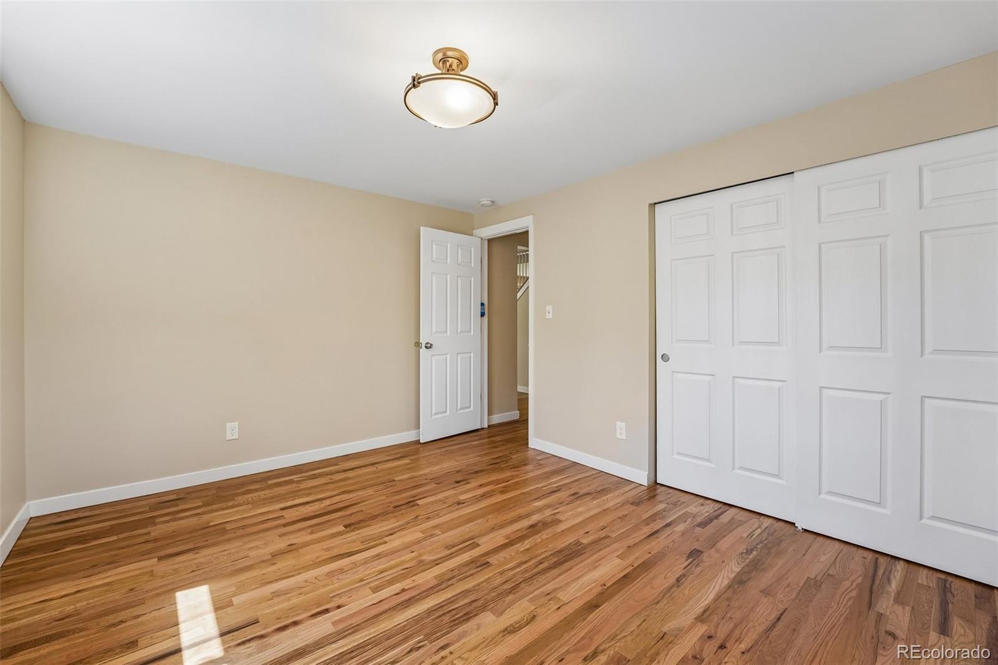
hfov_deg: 101.9
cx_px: 499
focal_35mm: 15
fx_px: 405
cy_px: 332
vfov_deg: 78.8
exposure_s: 1/25
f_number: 8
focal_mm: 14.6
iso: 400
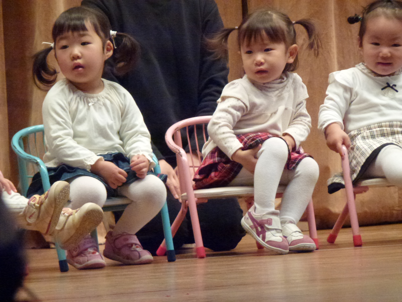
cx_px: 201
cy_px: 151
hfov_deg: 7.4
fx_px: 3089
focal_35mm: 266
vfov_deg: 5.6
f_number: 5.6
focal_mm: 47.7
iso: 800
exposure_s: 1/30
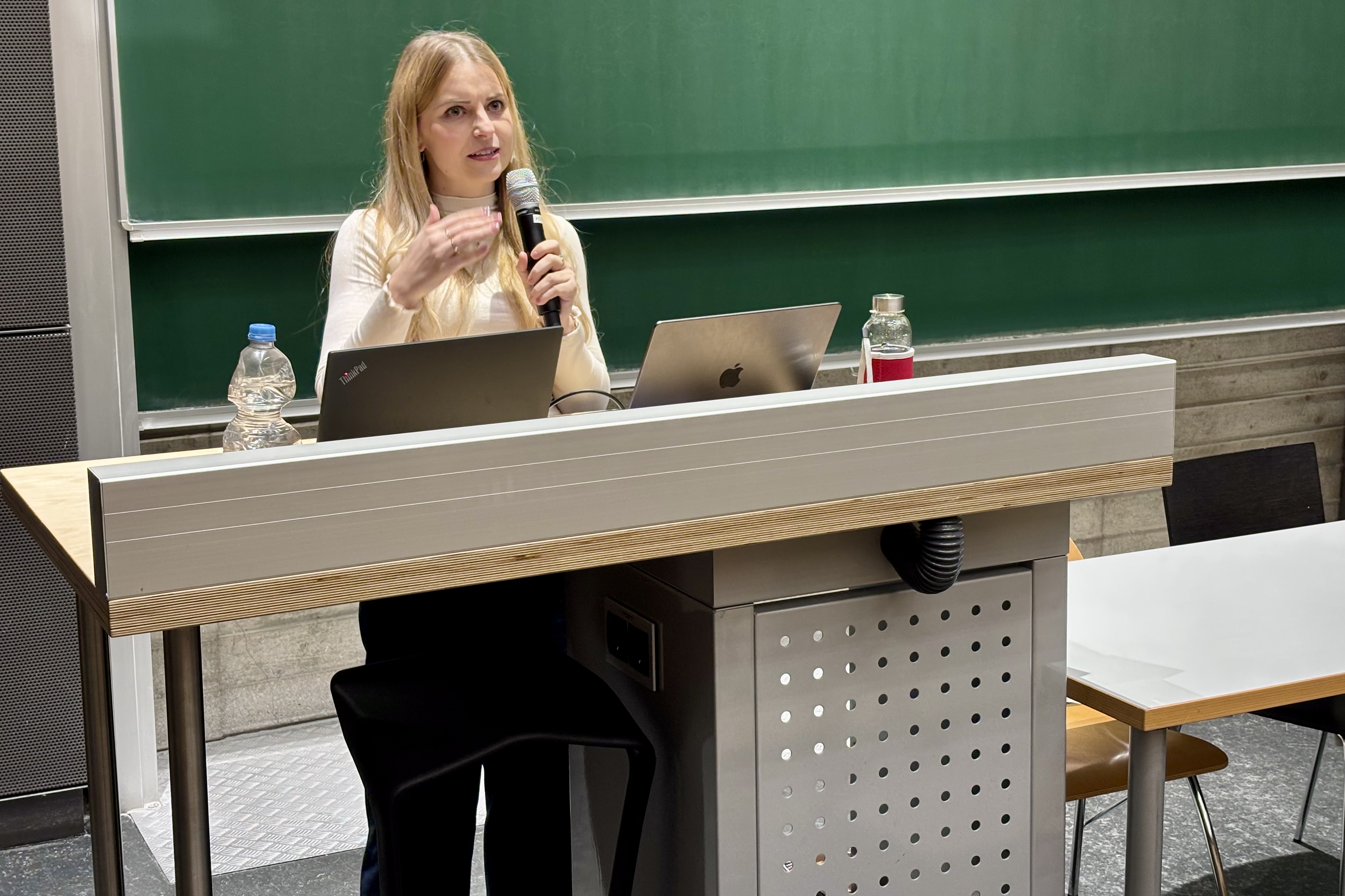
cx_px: 682
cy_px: 401
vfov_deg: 24.6
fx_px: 2055
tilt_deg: -10.2
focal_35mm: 55
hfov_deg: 36.2
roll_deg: +0.8
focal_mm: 5.96
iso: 80
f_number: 1.6
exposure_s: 1/50
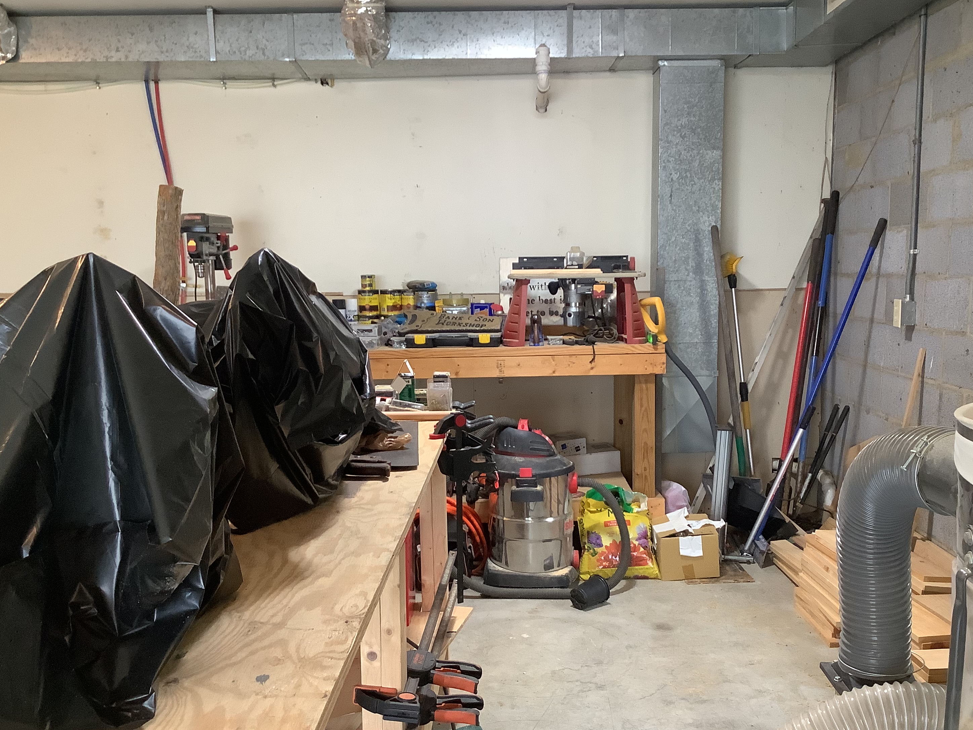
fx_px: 984
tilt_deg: -9.4
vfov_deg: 40.6
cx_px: 517
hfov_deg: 52.6
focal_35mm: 35
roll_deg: +0.7
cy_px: 407
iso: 250
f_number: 2.4
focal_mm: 3.3
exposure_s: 1/50
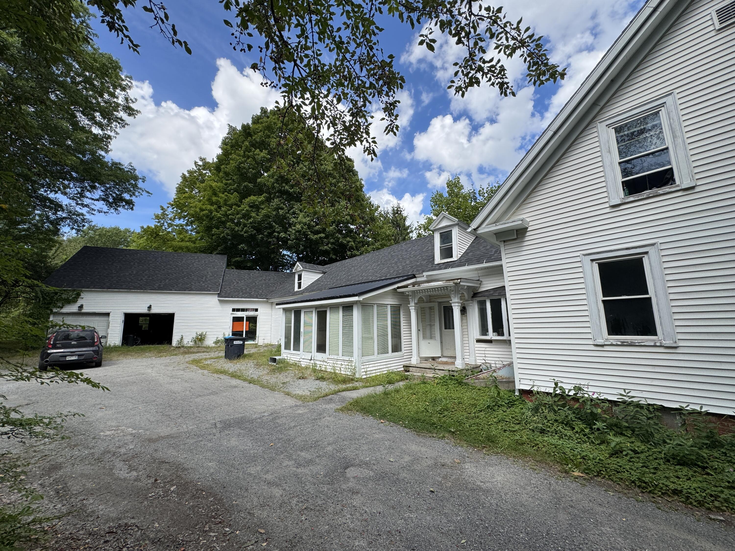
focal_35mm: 14
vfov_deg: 85.7
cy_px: 276
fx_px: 297
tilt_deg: +9.2
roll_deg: +0.7
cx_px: 368
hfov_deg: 102.1
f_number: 2.2
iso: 50
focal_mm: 2.22
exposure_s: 1/1160
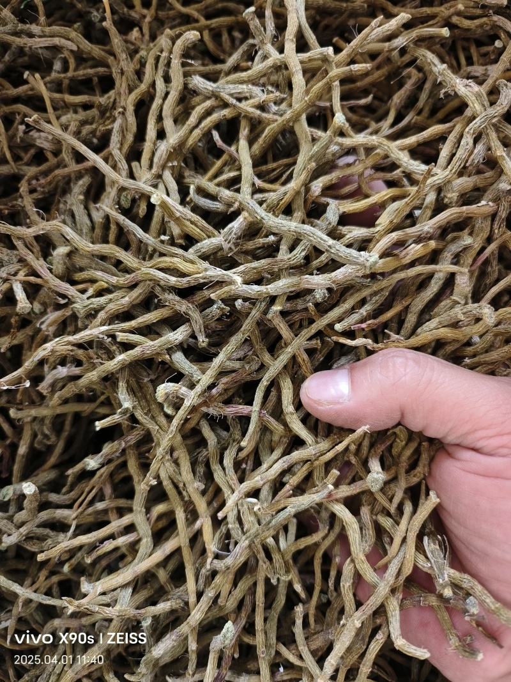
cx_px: 256
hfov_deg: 58.9
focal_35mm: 23
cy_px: 341
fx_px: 453
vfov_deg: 73.9
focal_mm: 5.5
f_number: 1.75
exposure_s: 1/50
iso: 675
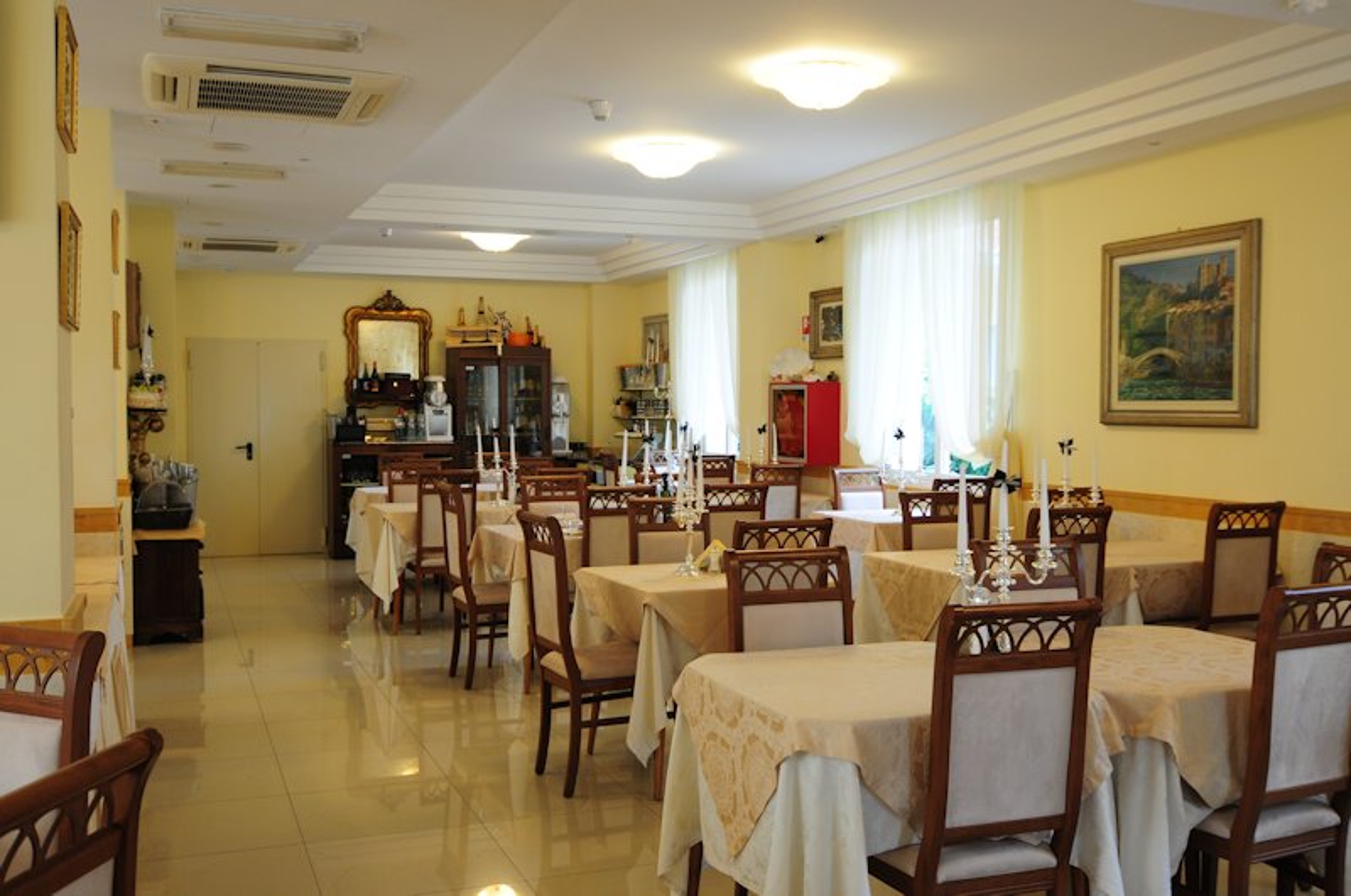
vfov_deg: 36.8
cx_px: 676
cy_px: 448
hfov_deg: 53.2
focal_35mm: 36
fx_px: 1349
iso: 400
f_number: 4
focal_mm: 24
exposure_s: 1/50
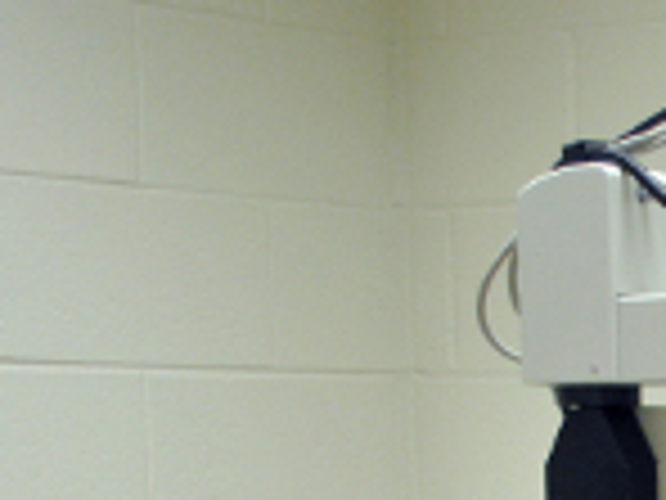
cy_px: 975
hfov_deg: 12.3
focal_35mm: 150
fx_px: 2886
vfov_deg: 9.3
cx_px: 1084
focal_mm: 22
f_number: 3.8
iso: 400
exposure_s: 1/50
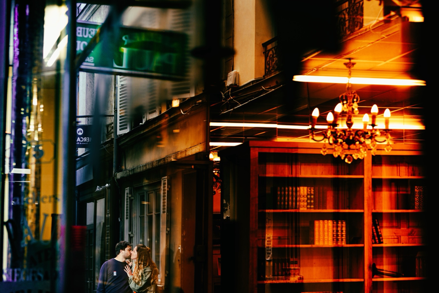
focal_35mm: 85
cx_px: 220
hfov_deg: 23.9
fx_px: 1036
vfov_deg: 16.1
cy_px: 146
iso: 50
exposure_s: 1/200
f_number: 4
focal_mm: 85
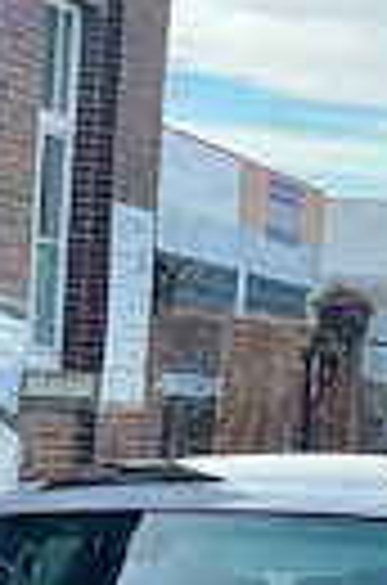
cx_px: 45
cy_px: 531
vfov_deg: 12.2
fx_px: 2707
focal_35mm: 167
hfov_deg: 8.2
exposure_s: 1/510
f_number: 2
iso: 25
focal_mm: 6
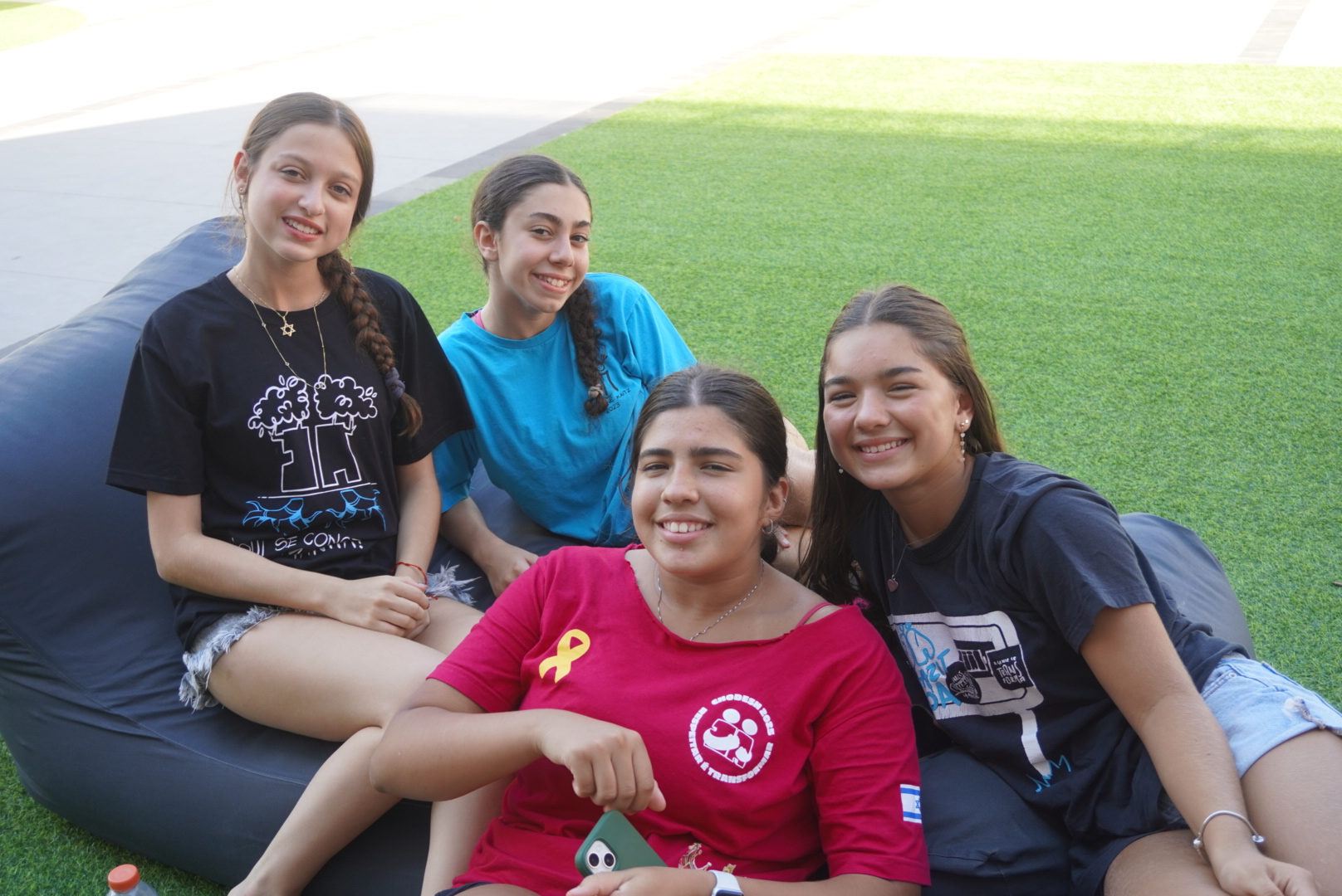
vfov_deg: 31.9
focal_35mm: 42
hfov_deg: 46.4
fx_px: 1567
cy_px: 448
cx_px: 671
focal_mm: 28
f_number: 4.5
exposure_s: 1/160
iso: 200
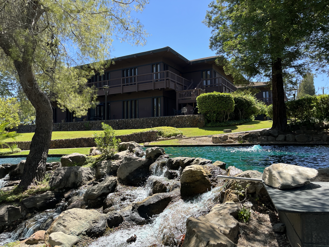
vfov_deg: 53.1
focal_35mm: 26
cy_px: 124
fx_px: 247
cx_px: 164
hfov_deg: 67.3
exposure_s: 1/1186
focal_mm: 5.1
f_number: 1.6
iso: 50
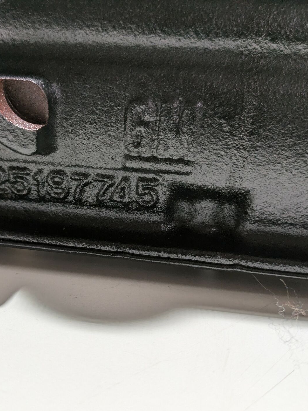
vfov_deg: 54.0
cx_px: 105
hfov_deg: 41.3
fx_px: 403
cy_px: 209
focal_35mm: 34
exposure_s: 1/33.3
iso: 98
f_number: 1.89
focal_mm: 5.43
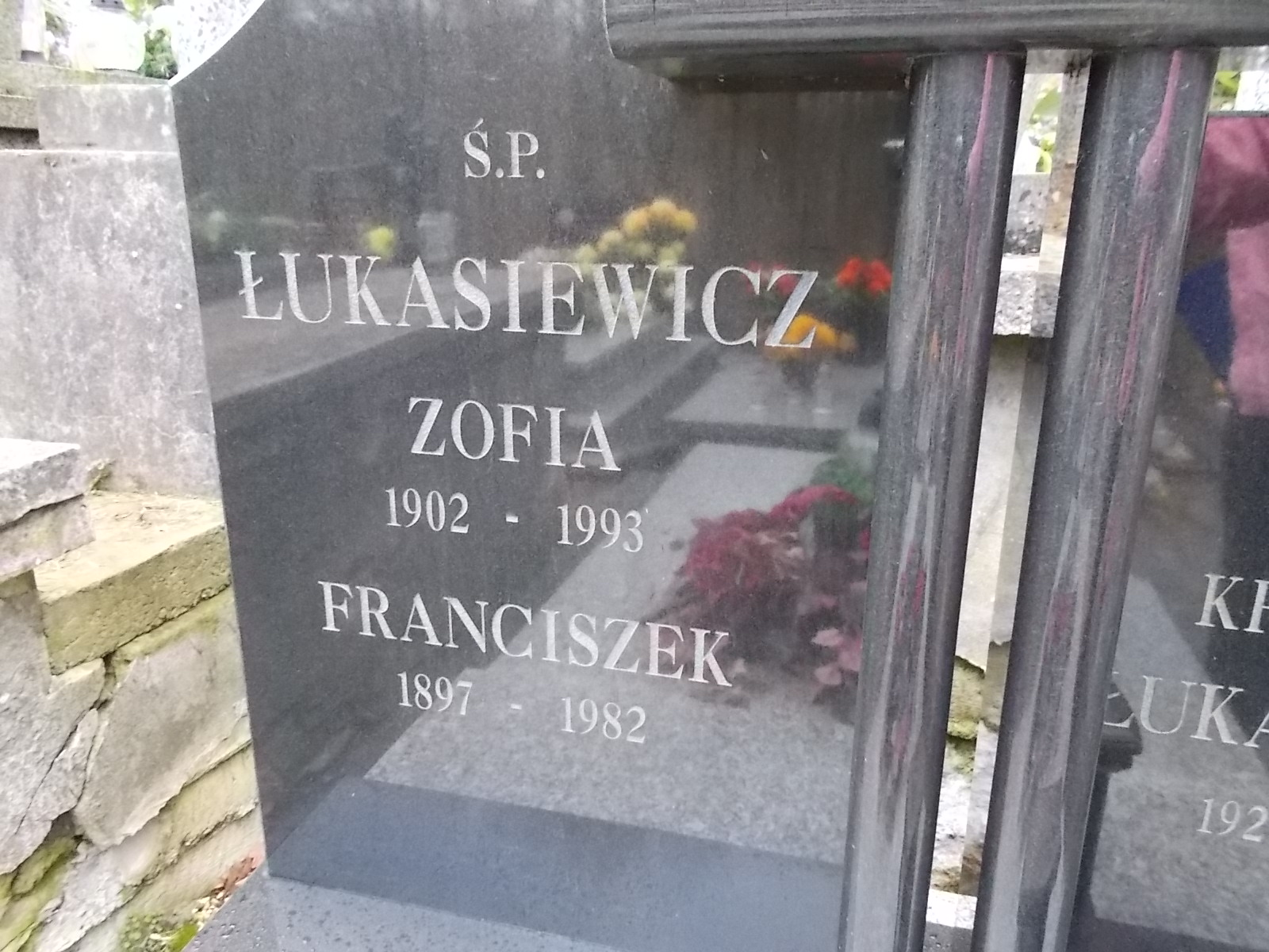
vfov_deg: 53.1
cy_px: 476
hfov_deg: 67.3
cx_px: 634
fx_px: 953
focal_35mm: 26
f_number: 3.2
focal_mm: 4.6
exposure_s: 1/80
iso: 400
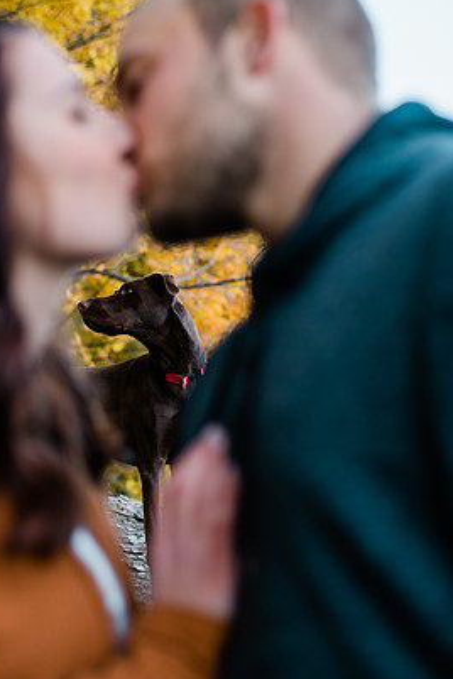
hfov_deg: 20.9
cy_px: 348
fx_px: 1227
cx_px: 203
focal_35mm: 65
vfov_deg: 31.0
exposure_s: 1/200
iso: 320
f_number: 2.8
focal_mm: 58
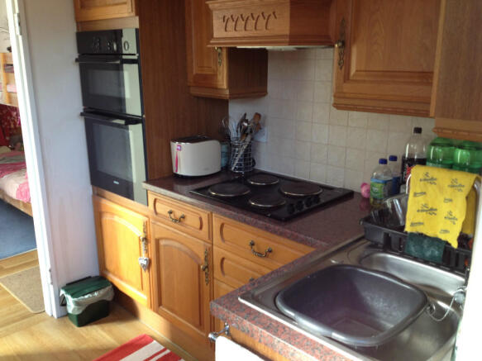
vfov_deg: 40.7
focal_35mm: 35
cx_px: 241
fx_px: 487
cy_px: 180
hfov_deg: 52.6
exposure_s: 1/40
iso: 80
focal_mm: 4.28
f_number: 2.4
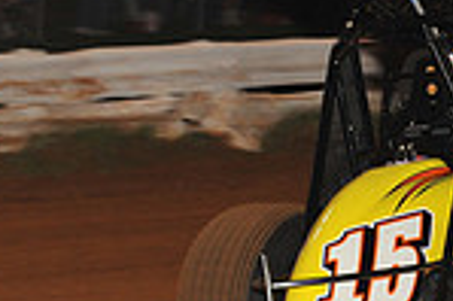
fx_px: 5128
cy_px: 201
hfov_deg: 5.0
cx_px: 520
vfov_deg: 3.4
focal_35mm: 408
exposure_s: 1/320
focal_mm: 105
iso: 1000
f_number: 7.1
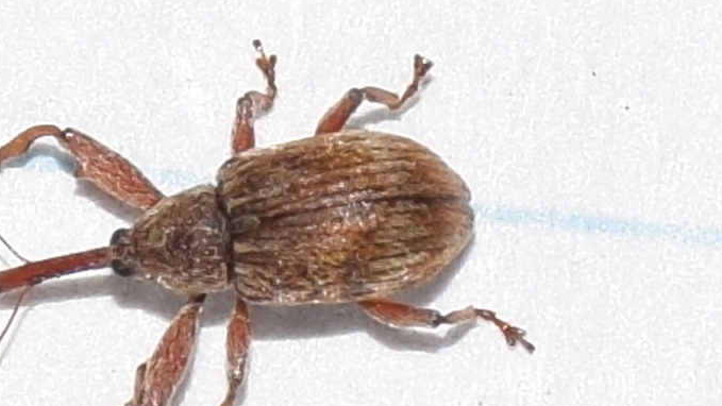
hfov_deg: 7.9
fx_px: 5208
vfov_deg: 4.5
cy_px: 234
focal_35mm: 272
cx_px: 276
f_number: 11
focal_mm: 122
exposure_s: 1/160
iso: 100
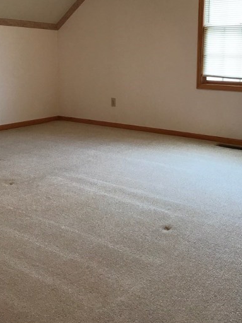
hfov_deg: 34.1
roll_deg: -1.4
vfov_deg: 43.9
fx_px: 391
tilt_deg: -5.4
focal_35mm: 42
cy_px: 97
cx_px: 155
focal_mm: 3.99
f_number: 1.8
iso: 25
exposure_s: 1/30
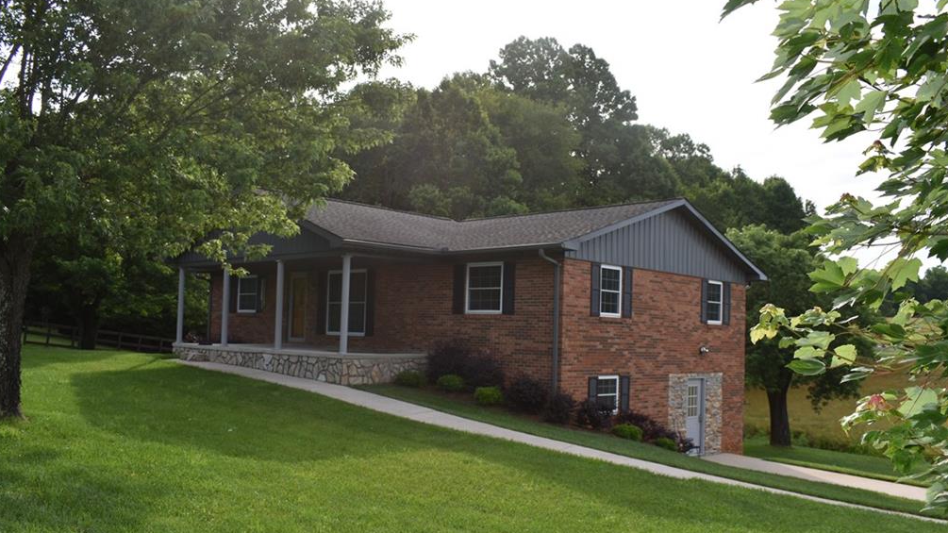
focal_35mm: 32
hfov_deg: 61.0
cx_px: 478
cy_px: 300
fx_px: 804
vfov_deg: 36.6
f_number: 8
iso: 100
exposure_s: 1/200
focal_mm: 20
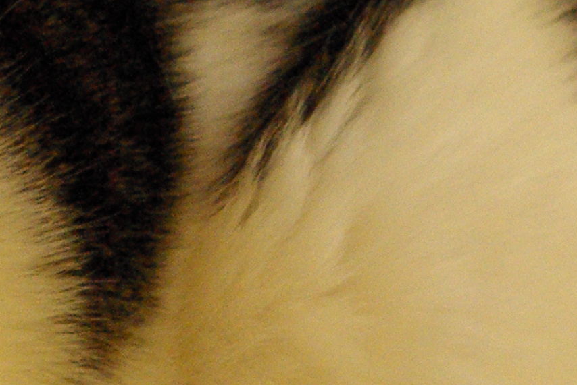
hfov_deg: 5.4
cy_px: 285
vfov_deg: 3.7
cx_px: -303
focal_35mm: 374
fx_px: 6004
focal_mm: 55
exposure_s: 1/180
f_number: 9.5
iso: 1600
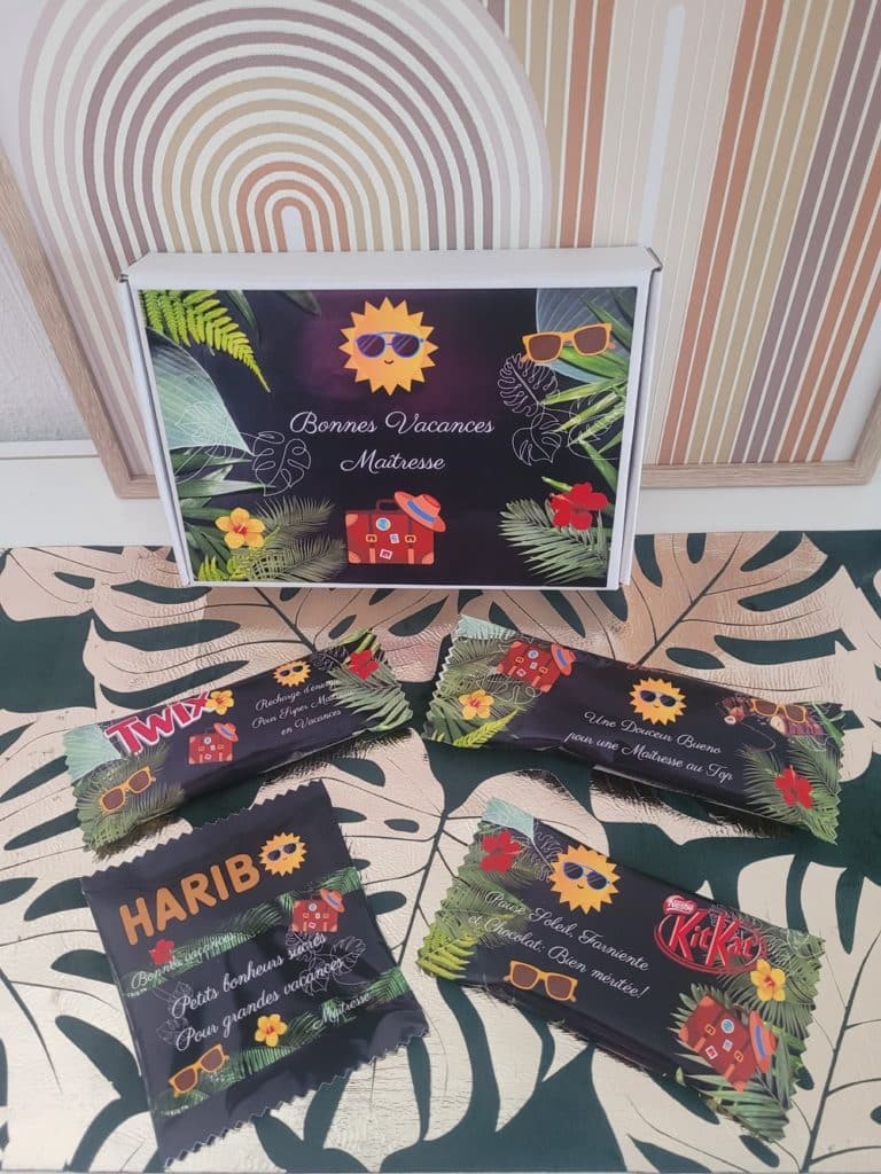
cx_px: 440
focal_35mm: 26
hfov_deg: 53.1
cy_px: 587
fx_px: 882
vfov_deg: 67.3
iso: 320
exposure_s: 1/40
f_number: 1.8
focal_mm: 5.4
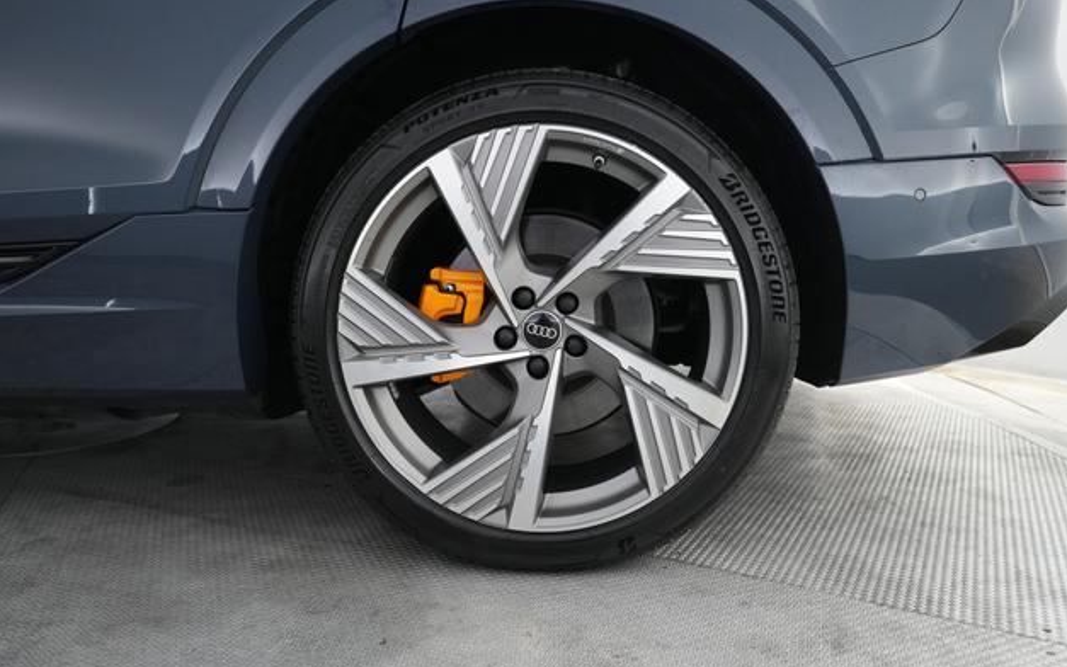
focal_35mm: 26
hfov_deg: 70.4
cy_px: 332
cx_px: 543
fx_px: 756
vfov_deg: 47.6
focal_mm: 25
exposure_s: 1/160
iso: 4000
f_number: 2.8
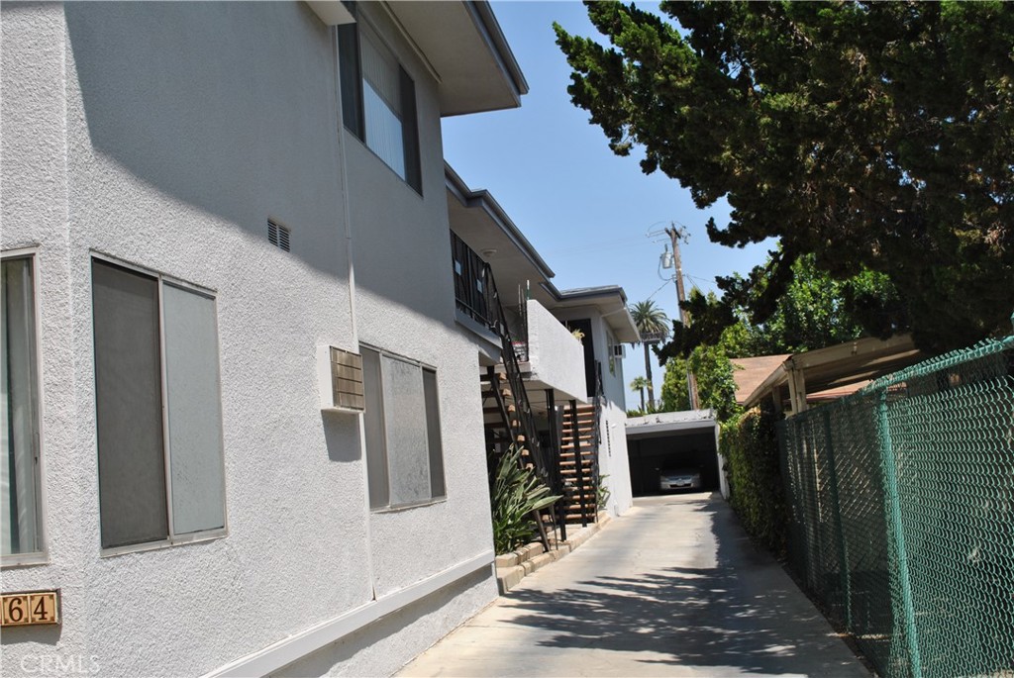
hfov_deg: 49.5
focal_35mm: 39
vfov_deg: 34.3
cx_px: 507
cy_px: 339
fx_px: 1100
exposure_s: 1/250
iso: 100
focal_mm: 26
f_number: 8
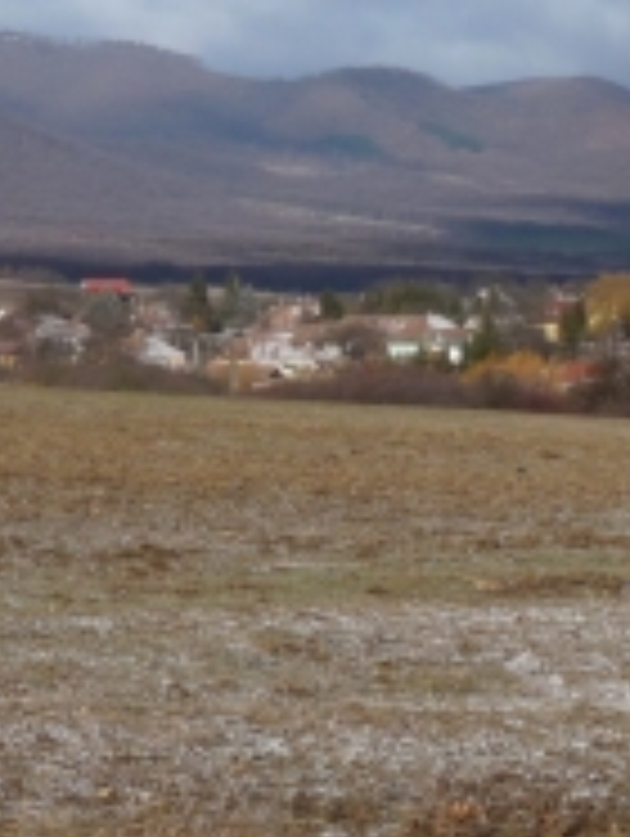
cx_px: 1004
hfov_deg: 8.8
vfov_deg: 12.0
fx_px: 3995
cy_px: 320
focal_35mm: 165
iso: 100
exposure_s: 1/500
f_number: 5.6
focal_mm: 8.5
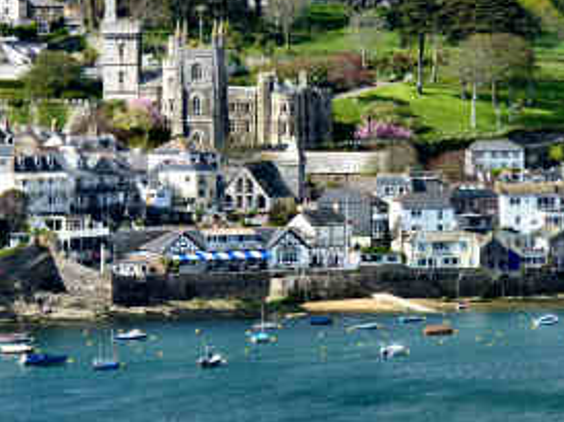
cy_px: 198
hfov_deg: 6.6
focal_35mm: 300
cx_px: 218
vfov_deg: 4.9
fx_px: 4884
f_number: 5.6
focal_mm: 42.6
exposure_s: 1/320
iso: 80
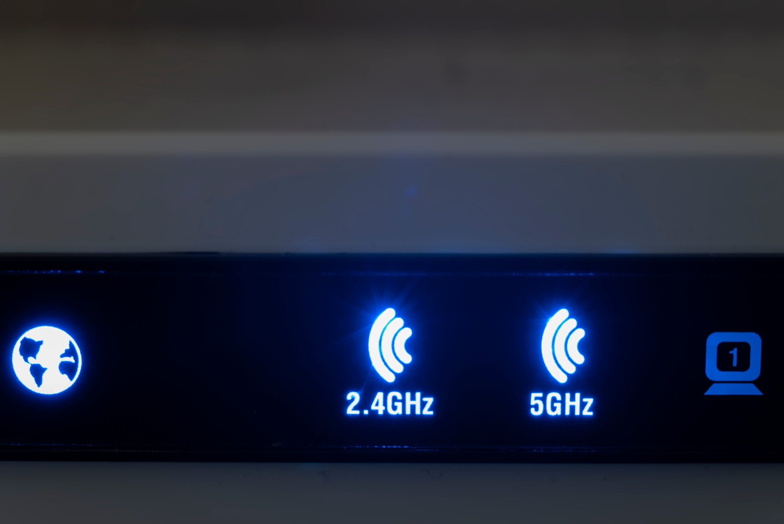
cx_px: 392
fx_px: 1089
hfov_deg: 39.6
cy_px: 262
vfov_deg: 27.0
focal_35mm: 50
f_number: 9
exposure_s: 15
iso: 100
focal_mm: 50
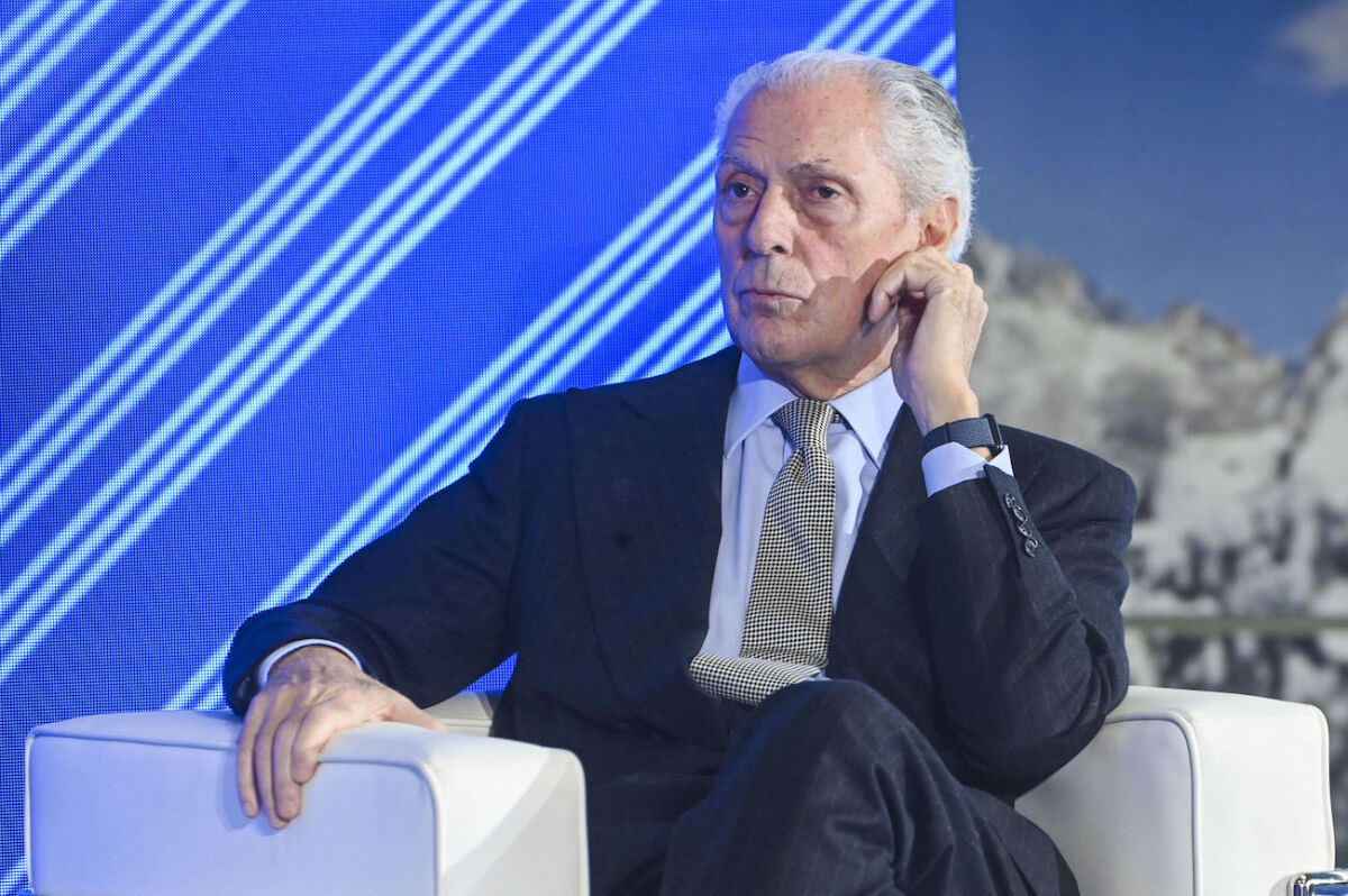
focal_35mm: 300
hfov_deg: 6.9
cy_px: 448
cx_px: 674
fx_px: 11224
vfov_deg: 4.6
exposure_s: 1/100
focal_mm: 300
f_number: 8
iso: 2500
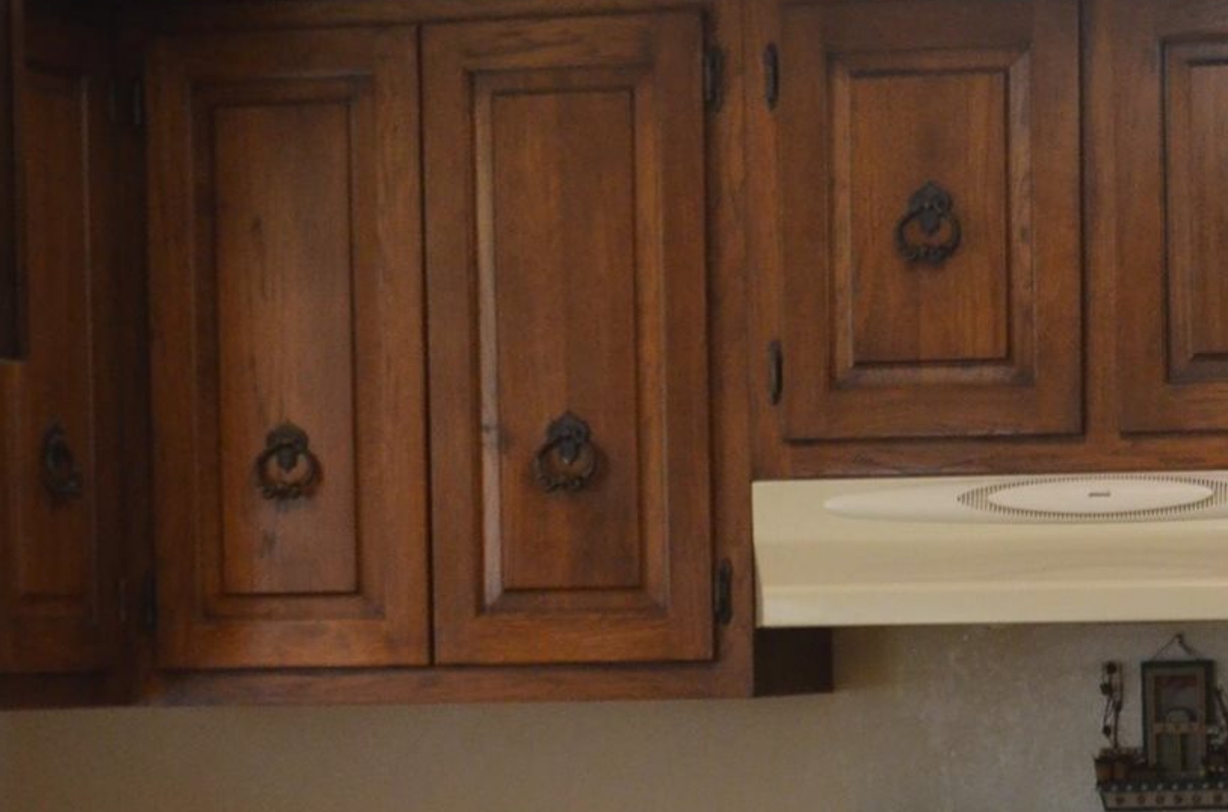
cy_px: 833
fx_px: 4628
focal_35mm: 136
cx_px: 1036
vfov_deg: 10.0
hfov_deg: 15.0
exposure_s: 1/25
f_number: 5
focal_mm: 36
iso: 1600
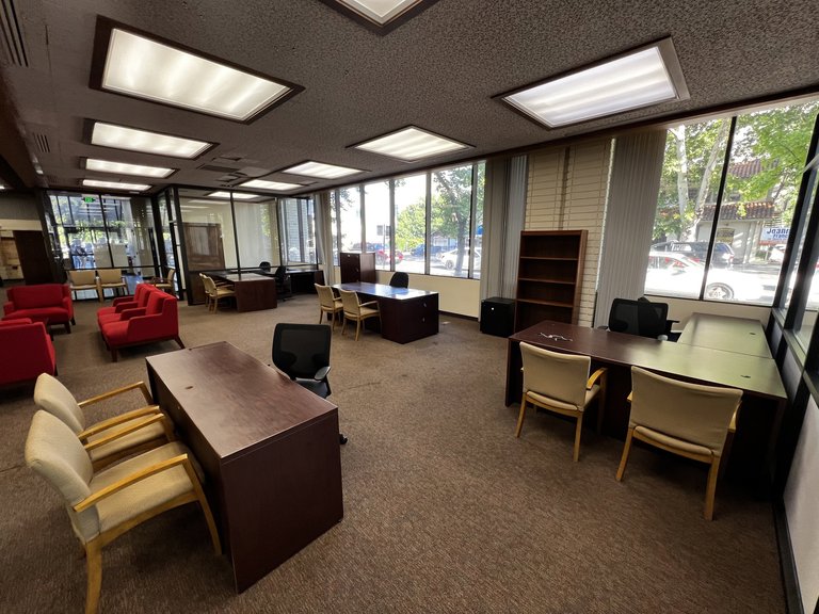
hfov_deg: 106.2
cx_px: 410
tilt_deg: -10.2
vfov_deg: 89.9
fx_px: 308
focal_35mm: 13
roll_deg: +0.5
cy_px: 307
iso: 160
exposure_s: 1/99
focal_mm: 1.57
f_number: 1.8
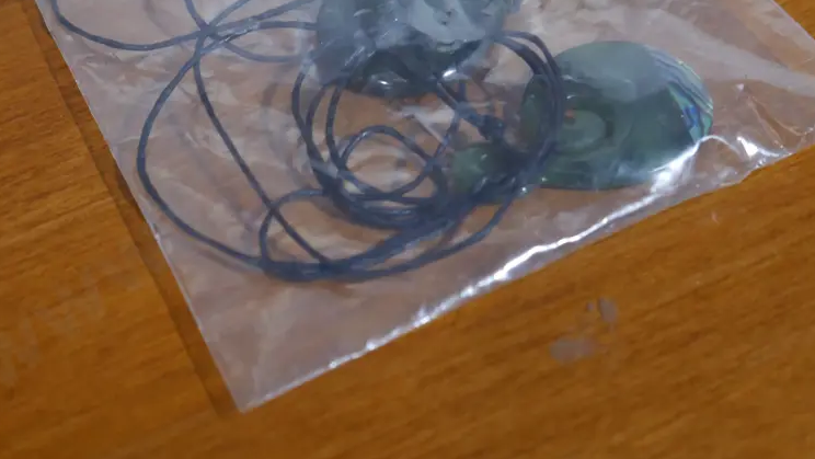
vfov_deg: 17.2
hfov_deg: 30.6
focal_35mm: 69
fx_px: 1492
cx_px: 428
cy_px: 40
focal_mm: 23
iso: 1000
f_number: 5.1
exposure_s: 1/60
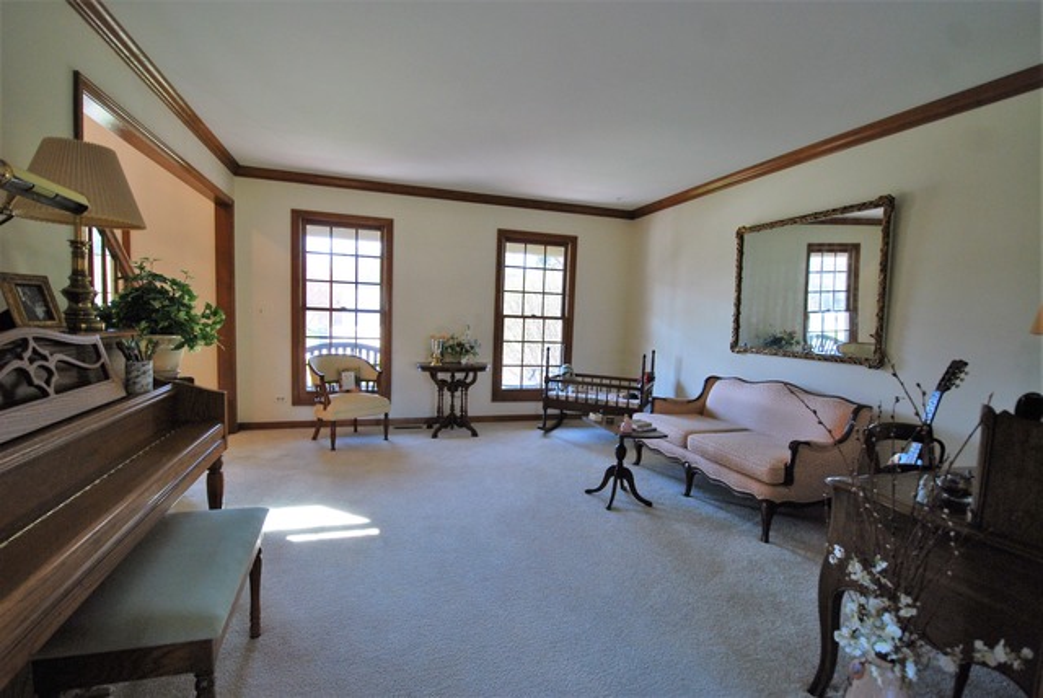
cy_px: 349
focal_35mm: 15
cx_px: 522
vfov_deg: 77.4
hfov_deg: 100.3
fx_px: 435
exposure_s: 1/60
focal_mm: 10
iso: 400
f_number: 4
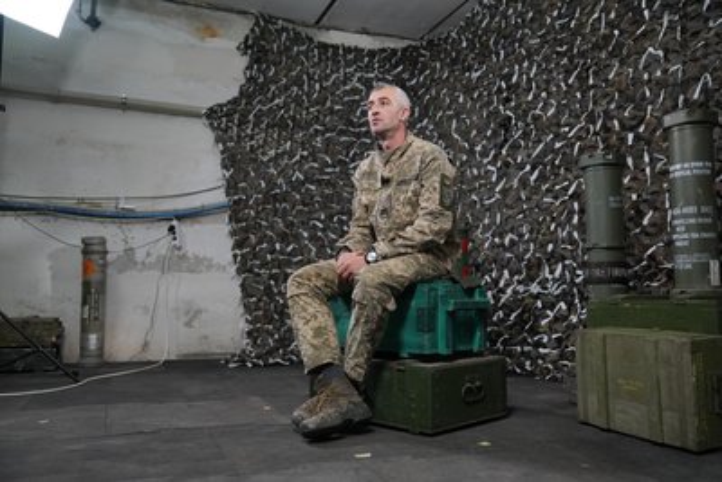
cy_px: 241
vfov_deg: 43.6
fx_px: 602
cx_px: 361
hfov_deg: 61.9
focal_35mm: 30
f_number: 2.8
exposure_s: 1/250
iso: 2000
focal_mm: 30
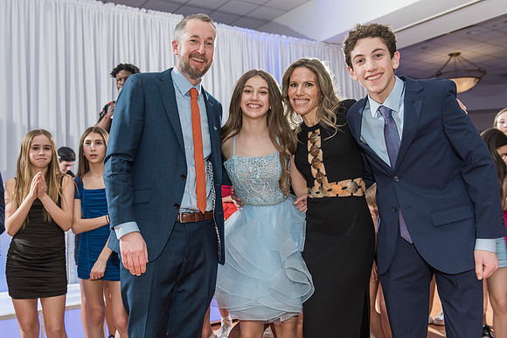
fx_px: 501
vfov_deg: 37.3
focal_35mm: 36
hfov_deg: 53.7
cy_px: 161
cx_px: 242
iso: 1000
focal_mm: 34
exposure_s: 1/100
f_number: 4
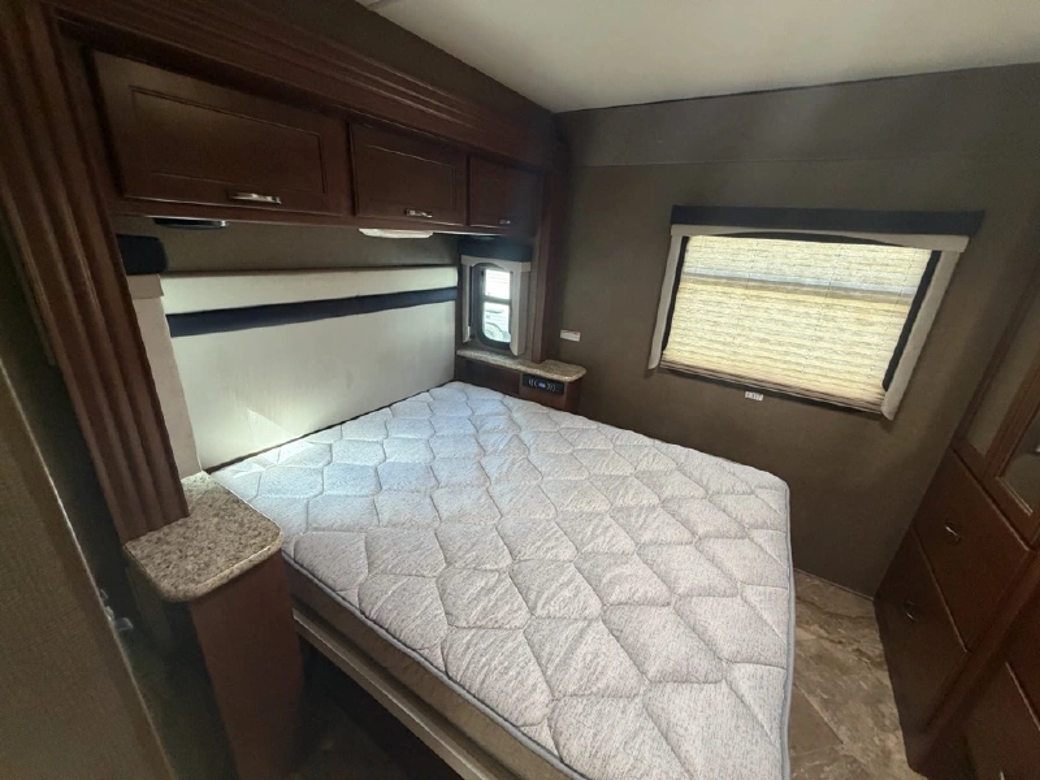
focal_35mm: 14
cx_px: 520
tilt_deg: -21.6
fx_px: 421
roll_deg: -4.2
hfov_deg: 102.1
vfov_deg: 85.7
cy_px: 390
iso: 320
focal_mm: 2.22
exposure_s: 1/60
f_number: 2.2
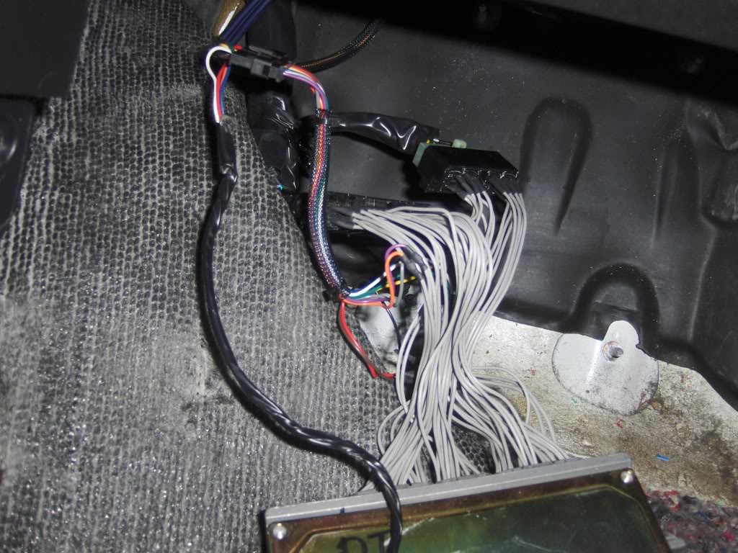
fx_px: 746
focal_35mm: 35
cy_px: 276
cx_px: 369
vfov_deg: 40.7
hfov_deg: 52.6
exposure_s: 1/60
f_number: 2.8
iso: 100
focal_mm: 7.5
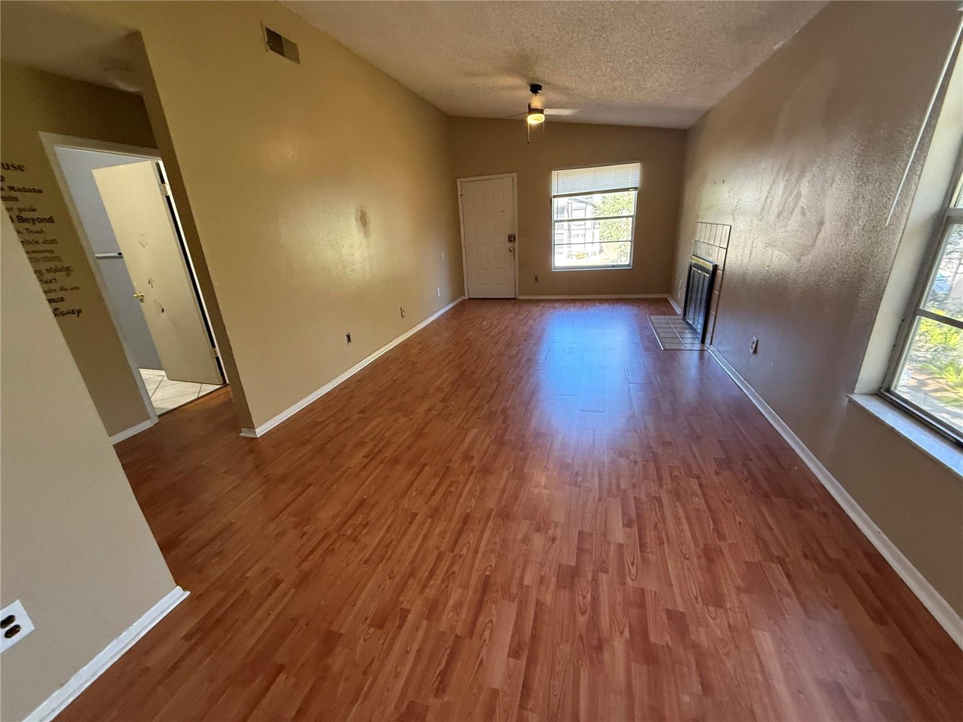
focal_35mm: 14
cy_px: 361
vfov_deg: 85.7
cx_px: 482
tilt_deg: -20.1
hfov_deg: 102.1
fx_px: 389
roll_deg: +2.6
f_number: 2.2
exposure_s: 1/79
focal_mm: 2.22
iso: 320
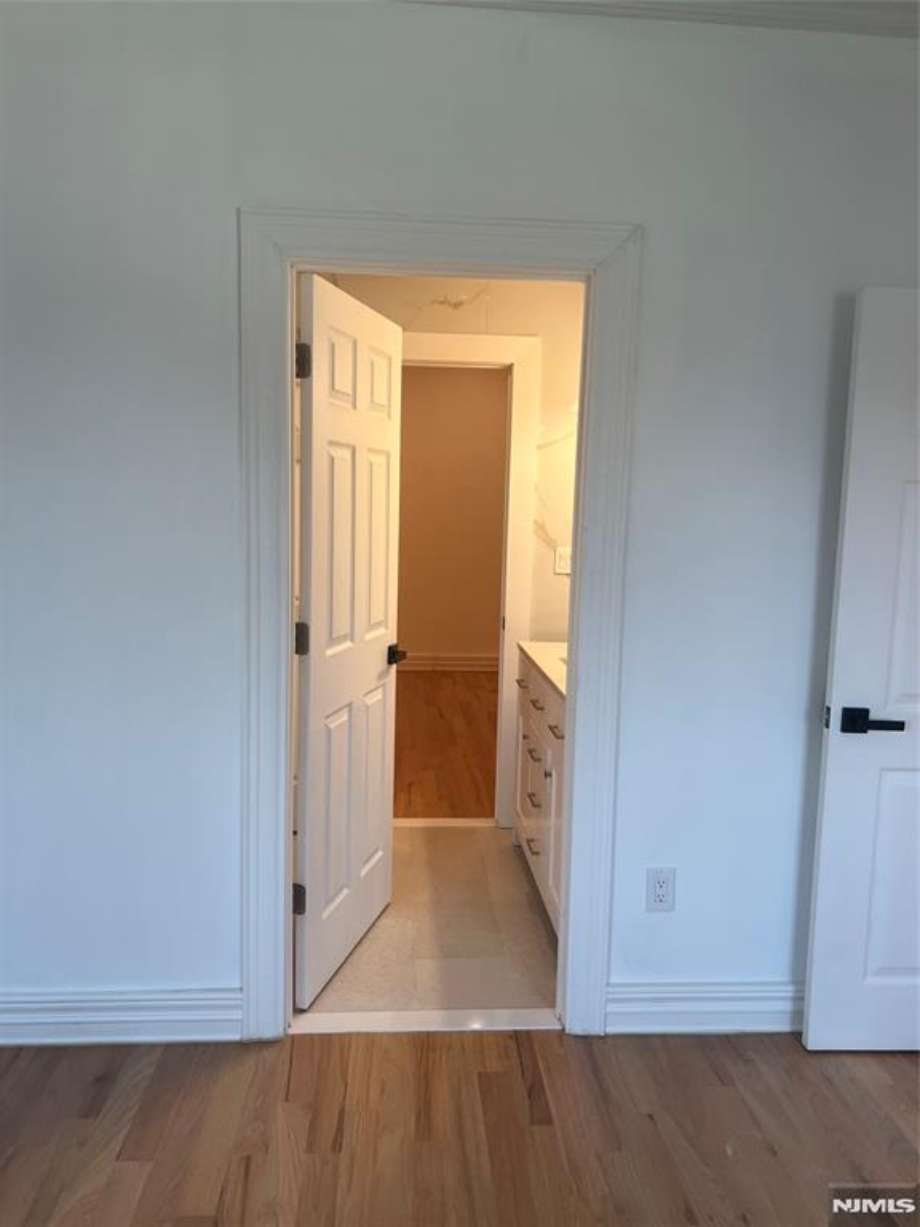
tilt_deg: -4.3
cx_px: 460
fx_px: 921
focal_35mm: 26
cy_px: 614
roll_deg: -0.8
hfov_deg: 53.1
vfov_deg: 67.3
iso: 50
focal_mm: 5.7
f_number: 1.5
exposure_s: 1/120
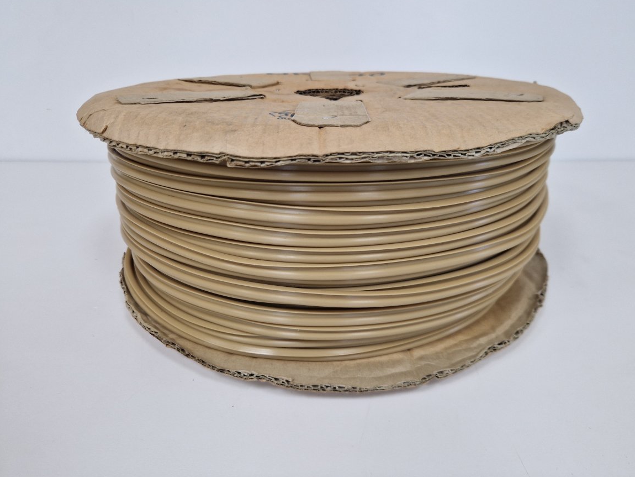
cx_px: 330
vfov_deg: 56.8
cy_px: 242
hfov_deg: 71.6
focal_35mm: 24
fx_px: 440
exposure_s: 1/114
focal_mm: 5.4
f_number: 1.8
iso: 50
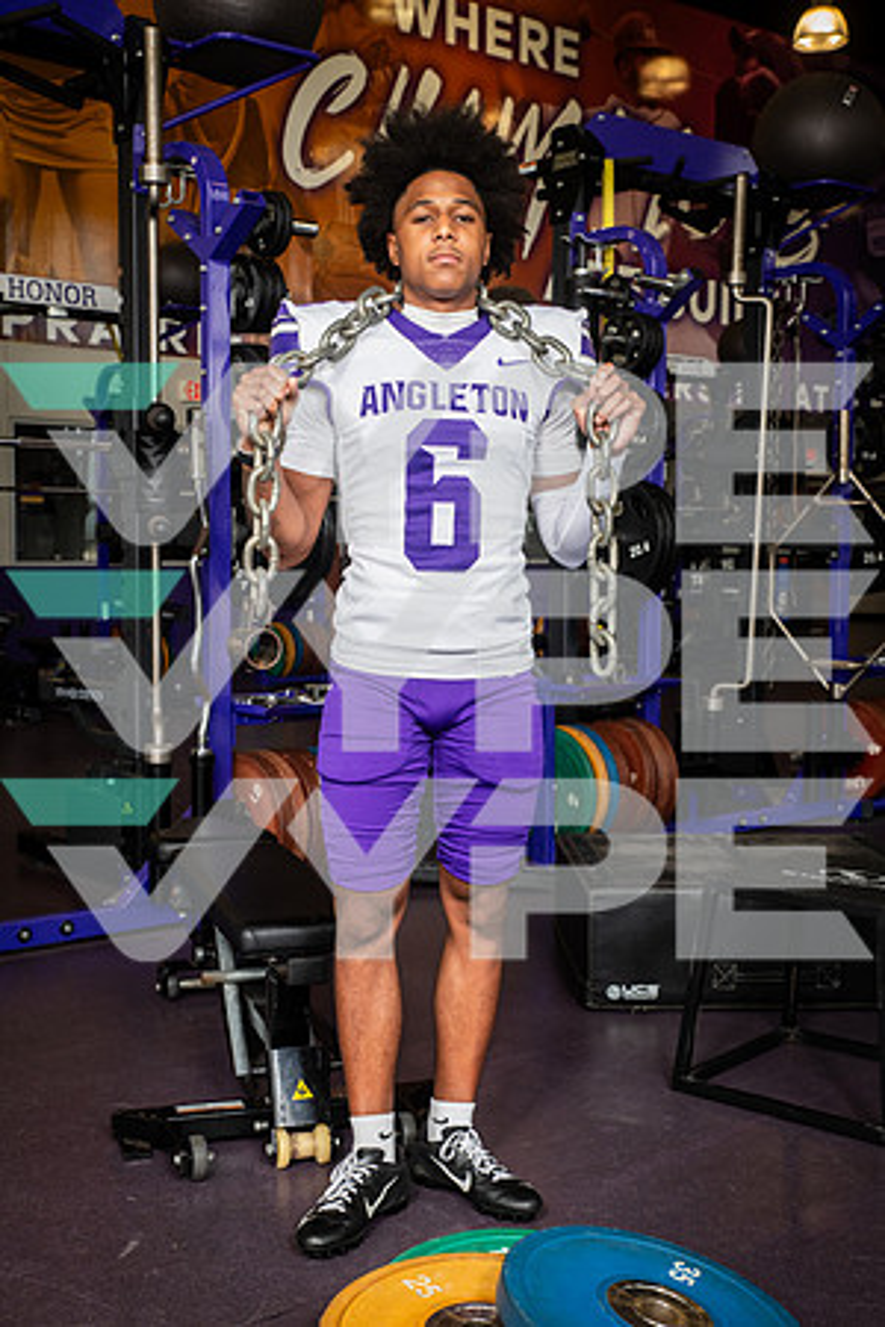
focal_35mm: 44
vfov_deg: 44.5
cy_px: 664
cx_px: 442
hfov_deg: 30.5
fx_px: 1622
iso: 800
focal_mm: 44
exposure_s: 1/250
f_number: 7.1
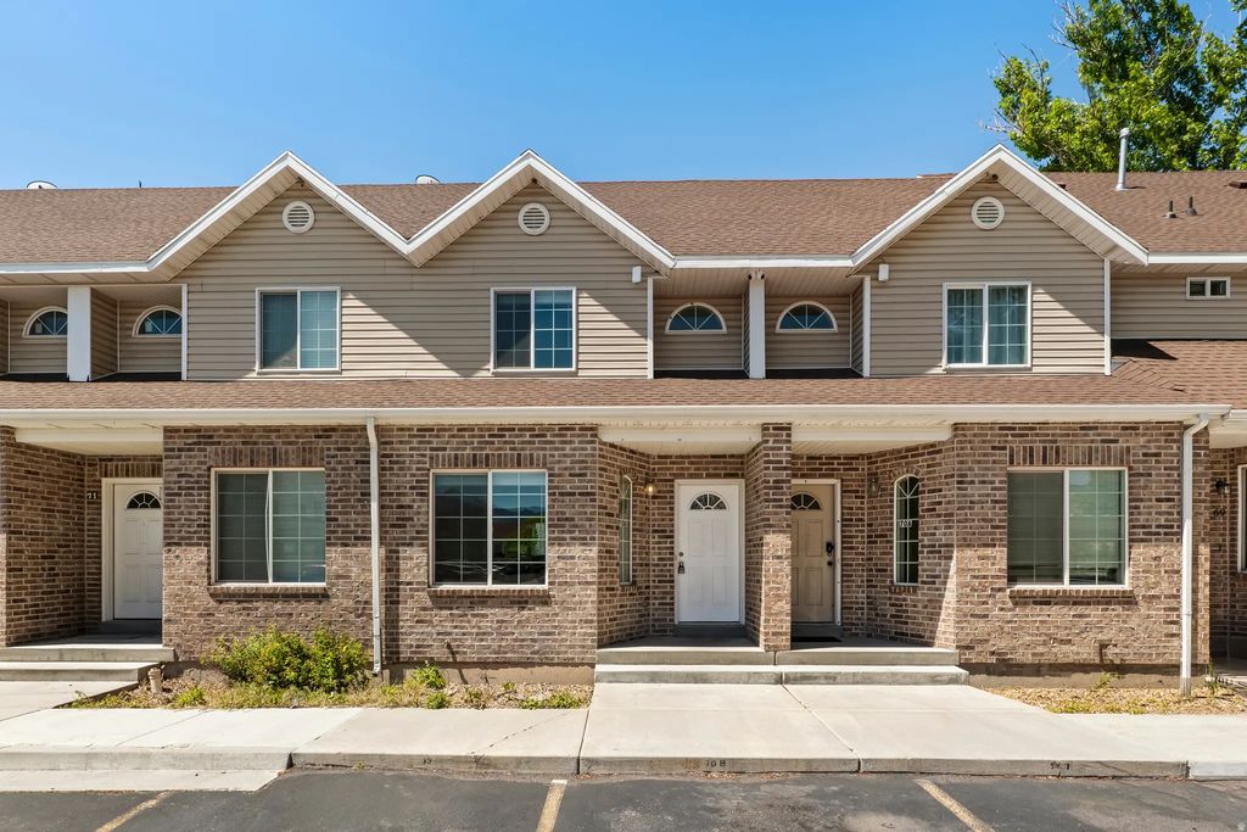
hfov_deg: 90.0
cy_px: 416
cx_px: 624
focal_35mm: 18
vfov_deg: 67.4
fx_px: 624
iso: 400
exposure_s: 1/200
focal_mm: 18
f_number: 9
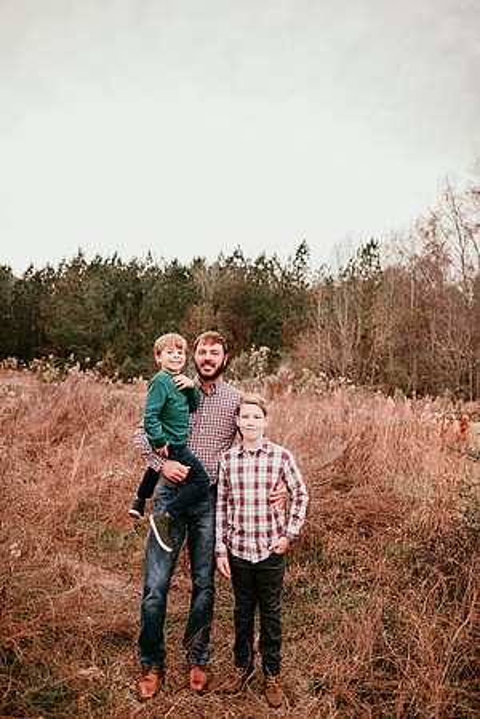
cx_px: 240
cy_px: 360
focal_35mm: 24
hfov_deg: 53.1
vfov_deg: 73.7
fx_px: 480
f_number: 2.2
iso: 100
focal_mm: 24
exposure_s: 1/160
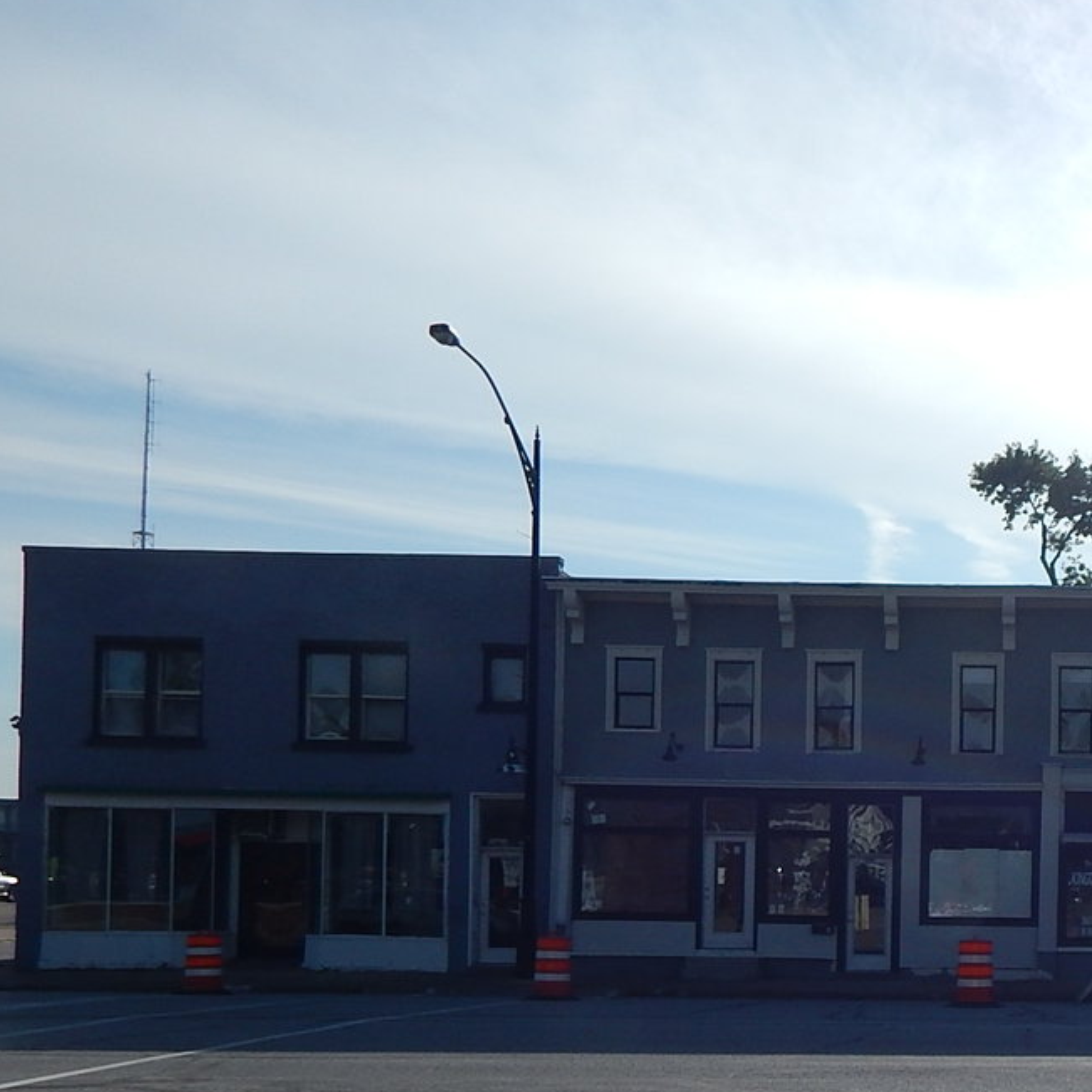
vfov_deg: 37.8
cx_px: 1094
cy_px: 869
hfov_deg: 35.4
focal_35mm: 43
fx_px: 1535
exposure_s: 1/1000
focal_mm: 4
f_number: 6
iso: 125
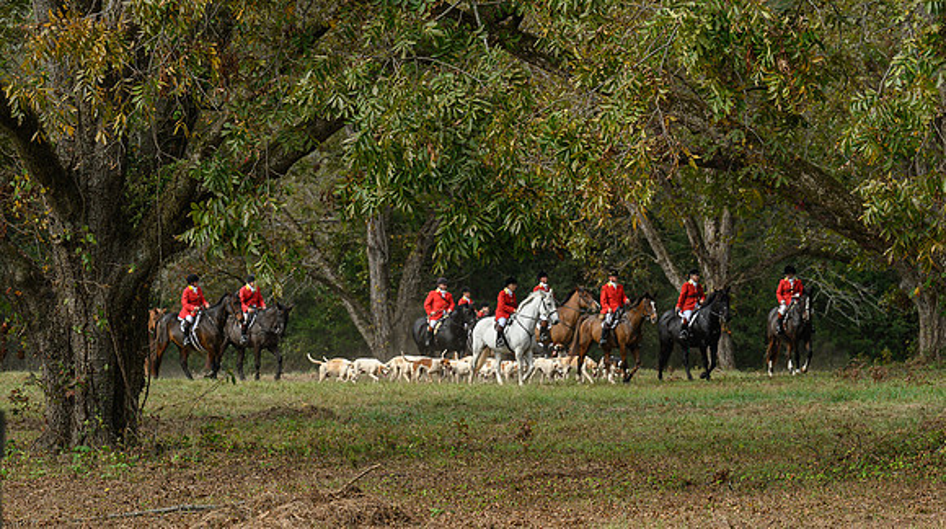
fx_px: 5074
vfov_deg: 6.0
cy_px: 407
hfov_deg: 10.7
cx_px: 478
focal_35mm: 203
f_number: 6.3
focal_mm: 150
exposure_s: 1/640
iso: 400
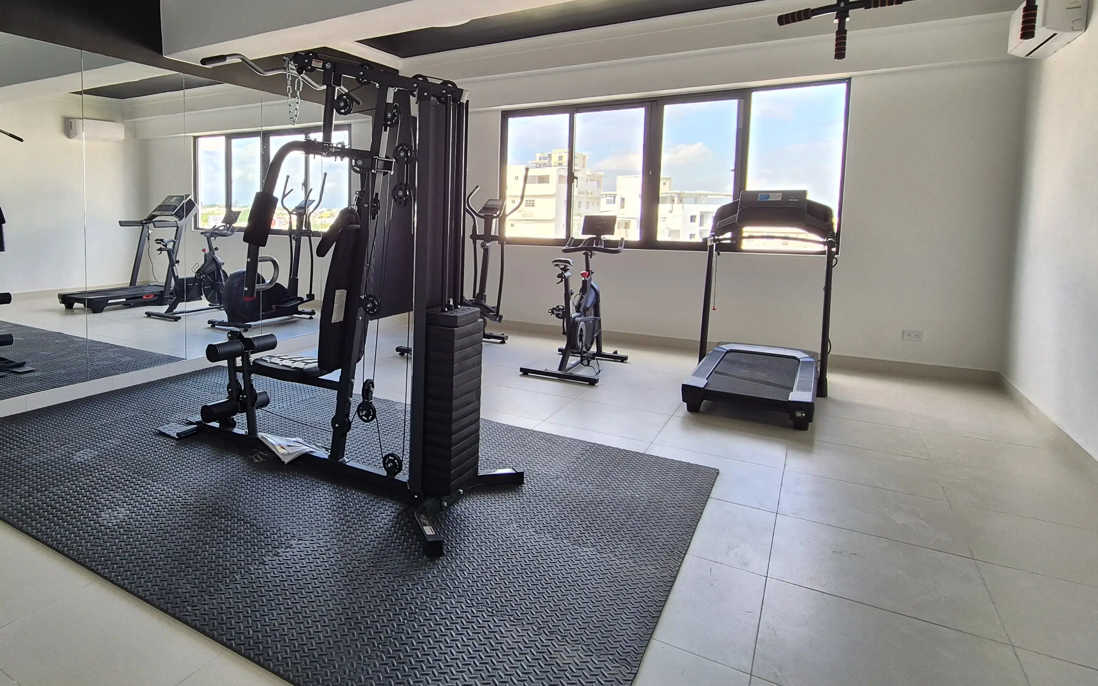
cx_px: 343
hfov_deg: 81.4
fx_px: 598
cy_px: 271
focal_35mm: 20
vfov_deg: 59.1
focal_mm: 2.2
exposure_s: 1/120
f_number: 2.2
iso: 64
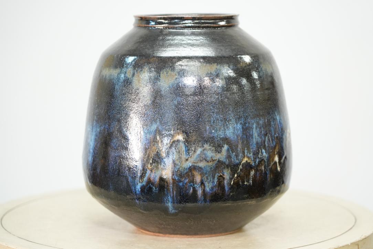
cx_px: 186
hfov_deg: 19.5
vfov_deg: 13.0
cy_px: 124
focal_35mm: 105
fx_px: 1088
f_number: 4
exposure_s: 1/125
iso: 3200
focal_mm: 105
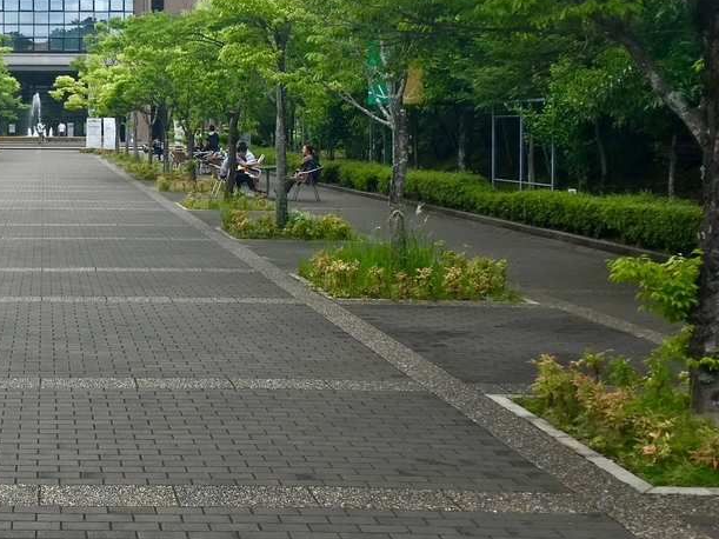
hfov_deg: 31.9
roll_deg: +0.0
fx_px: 1184
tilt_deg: +3.4
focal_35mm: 57
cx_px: 51
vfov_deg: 25.4
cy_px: 138
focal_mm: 4.15
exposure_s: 1/1040
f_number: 2.2
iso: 25
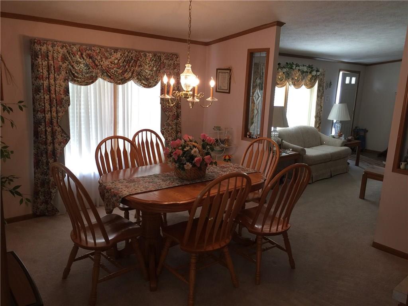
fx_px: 342
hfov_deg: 61.7
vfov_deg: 48.2
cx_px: 204
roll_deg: -3.5
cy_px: 153
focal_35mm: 29
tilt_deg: -10.2
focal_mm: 4.15
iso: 40
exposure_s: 1/30
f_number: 2.2
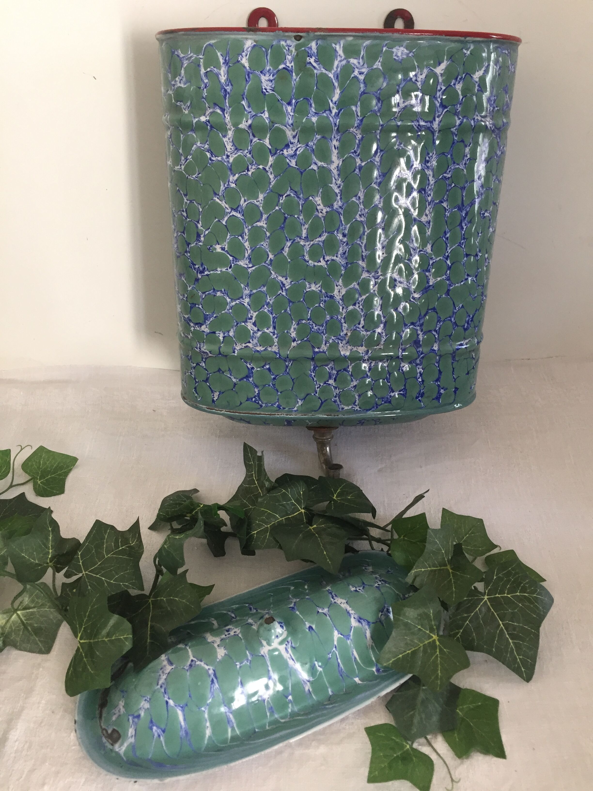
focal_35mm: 29
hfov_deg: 48.2
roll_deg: -0.3
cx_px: 296
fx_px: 662
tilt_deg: -39.8
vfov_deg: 61.7
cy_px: 396
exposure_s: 1/33
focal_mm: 4.15
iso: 125
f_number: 2.2
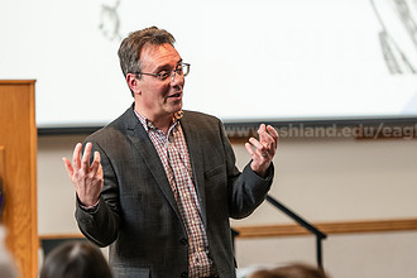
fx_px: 2849
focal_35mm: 246
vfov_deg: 5.6
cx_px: 164
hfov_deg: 8.4
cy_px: 157
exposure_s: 1/200
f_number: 3.2
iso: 1000
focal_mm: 140
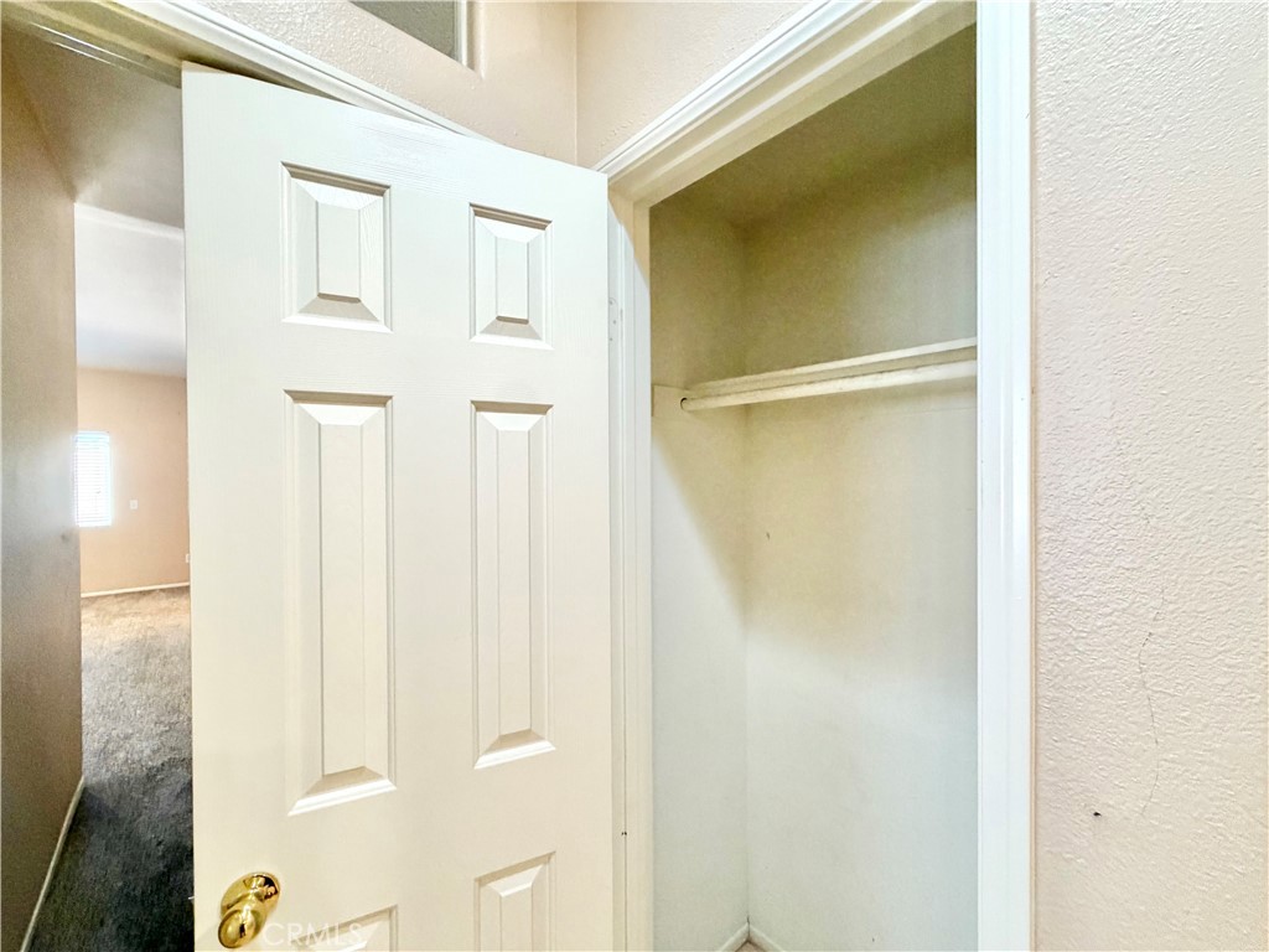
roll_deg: +0.9
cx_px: 634
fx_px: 513
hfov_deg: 102.1
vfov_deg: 85.7
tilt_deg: -0.7
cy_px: 476
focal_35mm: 14
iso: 400
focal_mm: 2.22
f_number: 2.2
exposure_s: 1/60
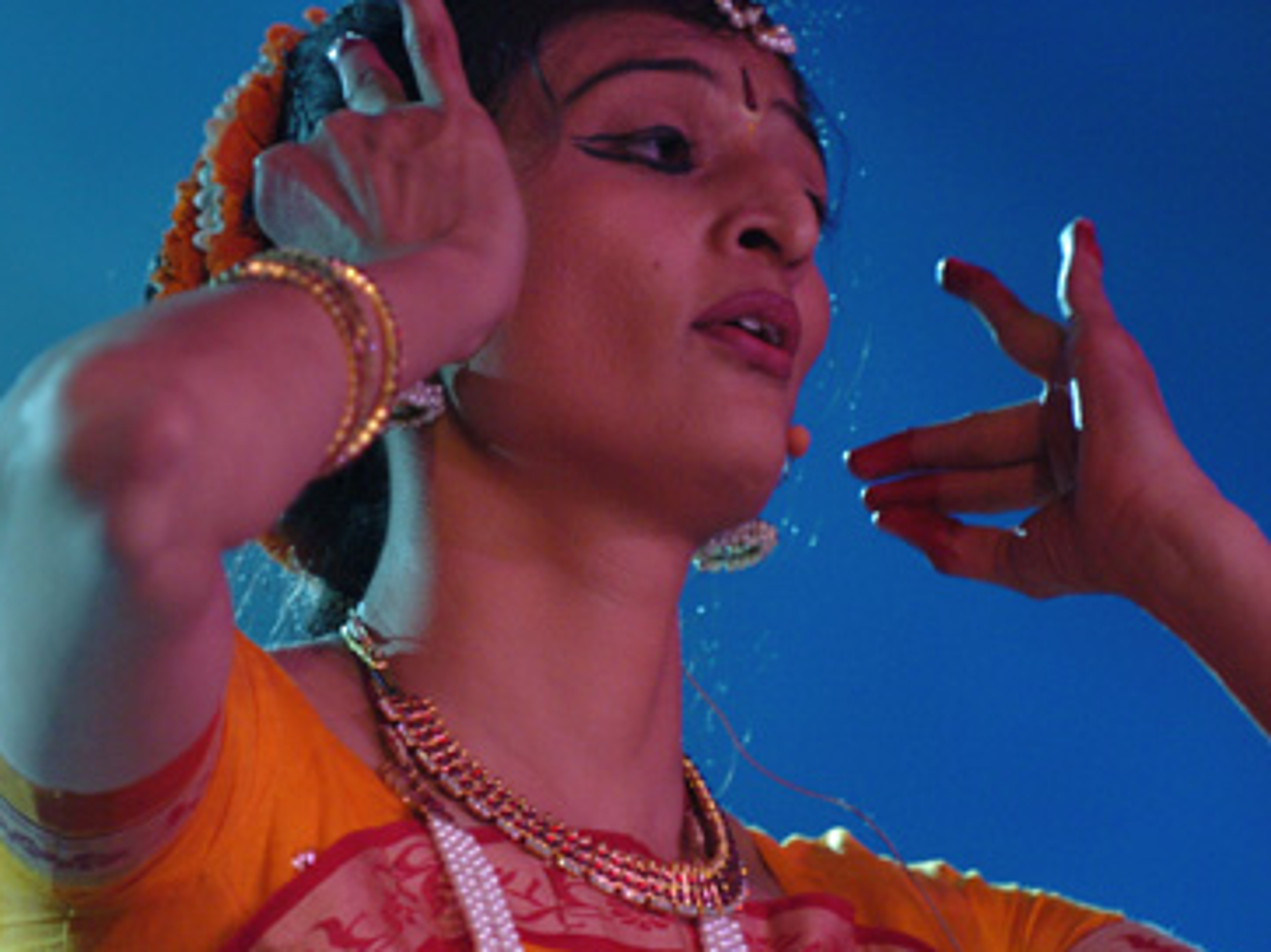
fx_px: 17472
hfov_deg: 4.2
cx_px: 501
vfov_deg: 3.1
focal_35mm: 476
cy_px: 513
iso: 800
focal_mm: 200
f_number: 2.8
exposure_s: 1/100
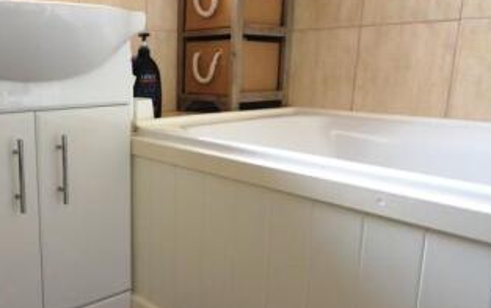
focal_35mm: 32
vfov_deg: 39.5
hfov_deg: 56.7
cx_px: 123
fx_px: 428
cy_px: 145
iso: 1800
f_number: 4
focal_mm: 10
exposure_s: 1/60
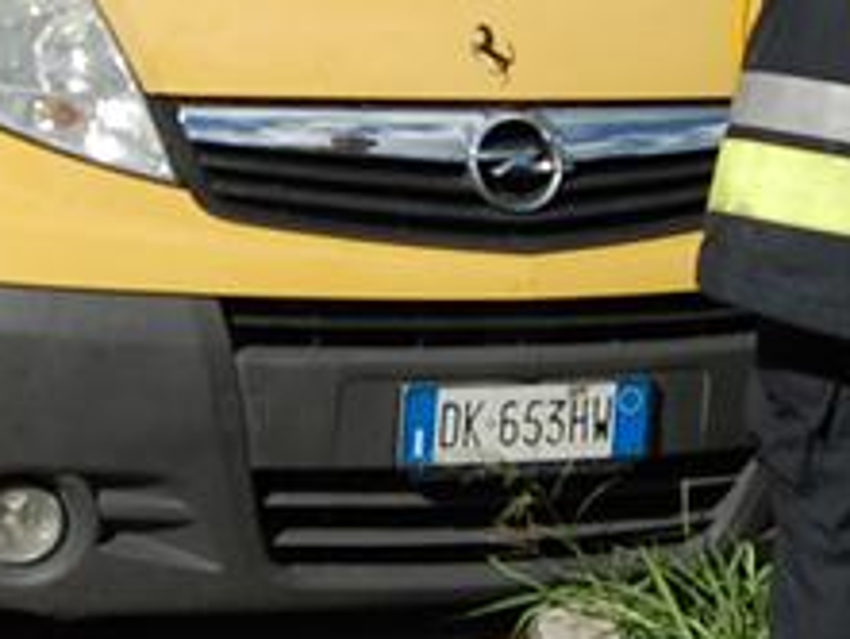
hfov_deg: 14.0
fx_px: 3464
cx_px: 362
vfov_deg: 10.5
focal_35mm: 141
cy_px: 89
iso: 200
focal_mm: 18
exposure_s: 1/1250
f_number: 5.6
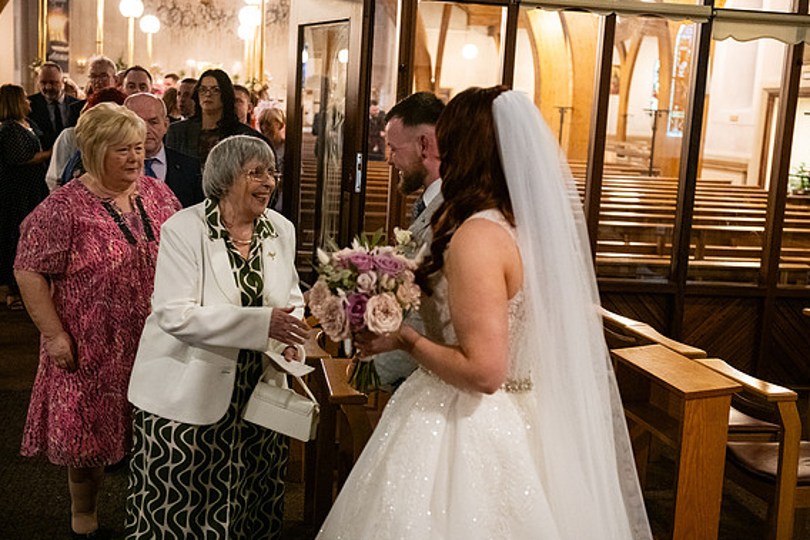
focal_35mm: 49
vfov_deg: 27.5
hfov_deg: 40.3
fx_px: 1103
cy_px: 267
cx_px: 411
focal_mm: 48
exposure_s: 1/160
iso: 2500
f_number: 3.5
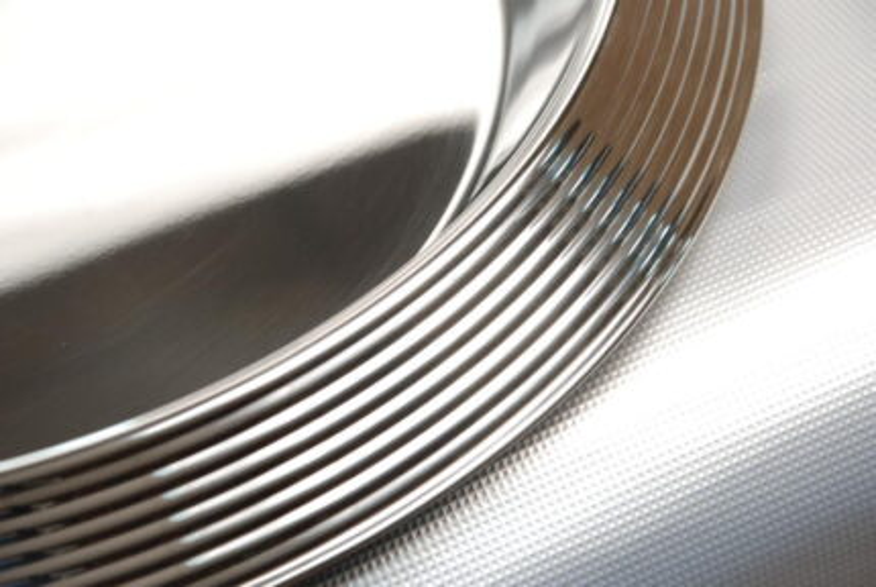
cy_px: 294
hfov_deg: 12.2
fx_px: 4094
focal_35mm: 168
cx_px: 438
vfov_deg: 8.2
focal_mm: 112
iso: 100
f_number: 9
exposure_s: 1/1.3
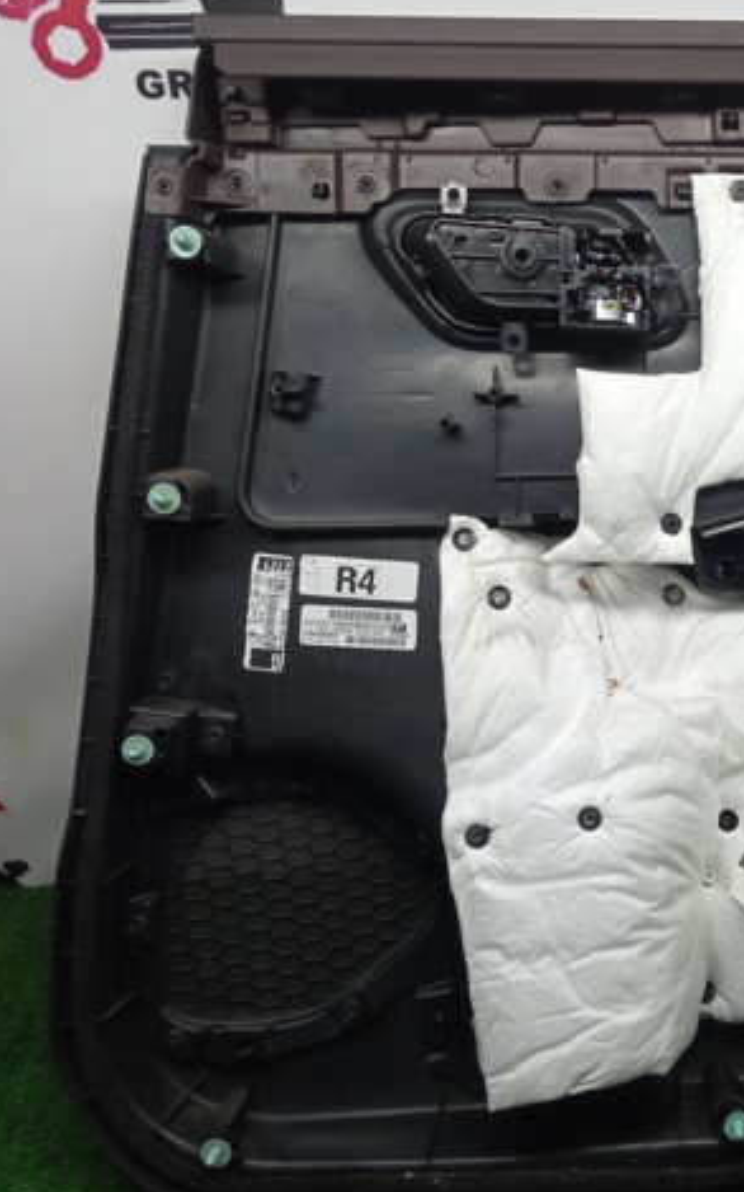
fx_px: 1266
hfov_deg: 30.7
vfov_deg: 50.4
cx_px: 719
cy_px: 593
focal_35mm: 39
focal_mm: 3.79
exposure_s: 1/50
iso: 151
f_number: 2.2
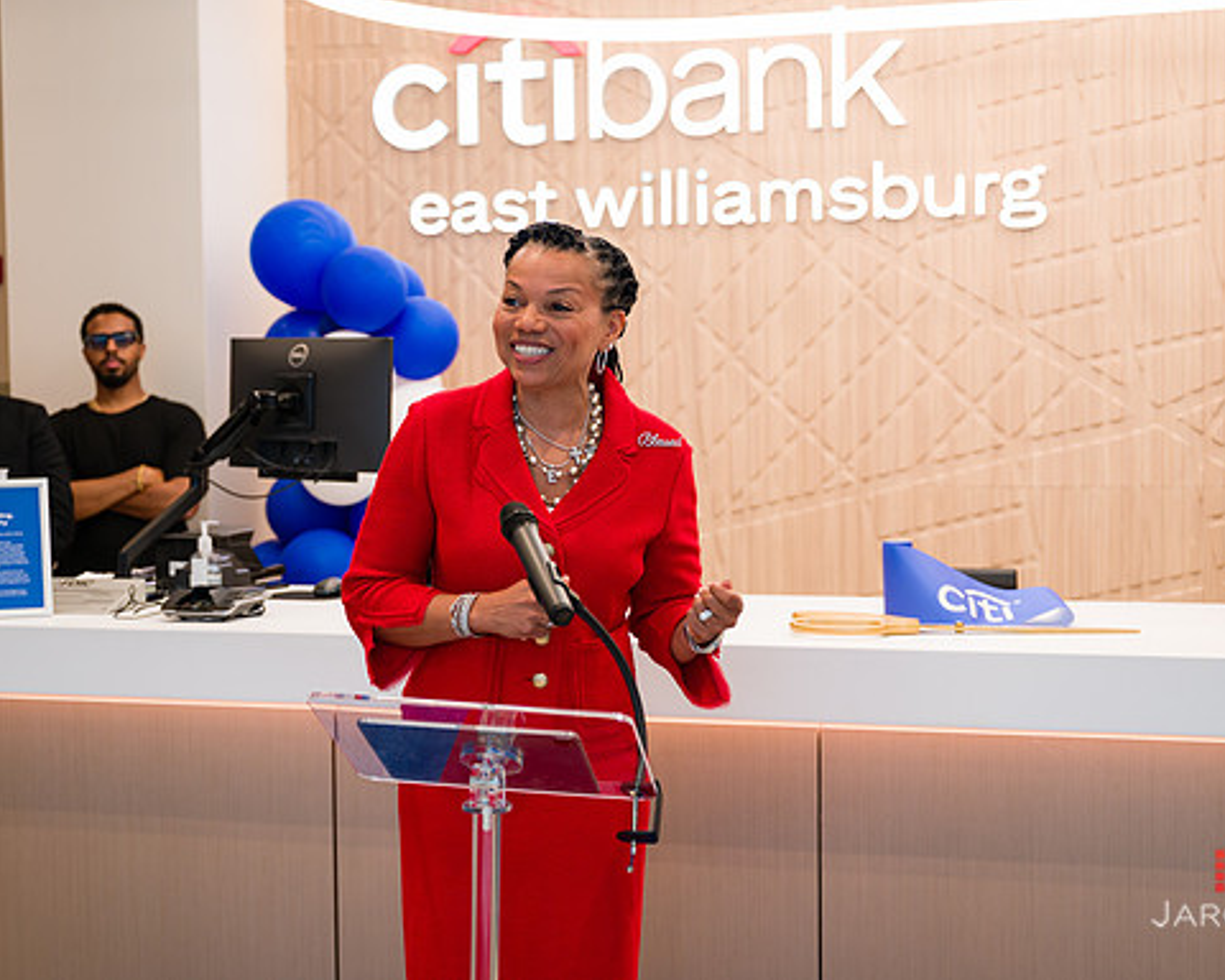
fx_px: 2030
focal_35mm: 56
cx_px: 683
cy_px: 498
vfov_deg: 27.1
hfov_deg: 33.5
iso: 400
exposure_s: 1/200
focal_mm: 47
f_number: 3.2
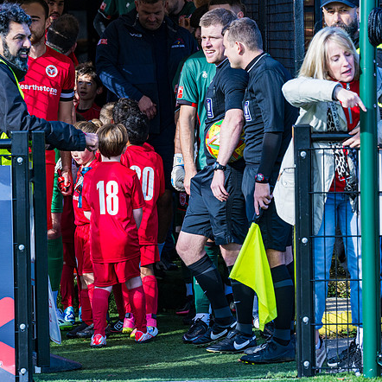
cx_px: 230
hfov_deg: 6.5
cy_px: 193
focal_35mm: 268
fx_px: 3346
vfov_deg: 6.5
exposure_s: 1/400
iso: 200
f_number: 5
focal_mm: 135
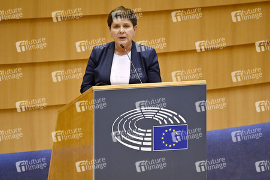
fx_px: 4497
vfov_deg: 2.3
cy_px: 90
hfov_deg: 3.4
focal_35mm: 600
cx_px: 135
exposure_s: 1/500
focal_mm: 600
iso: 4000
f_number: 6.3
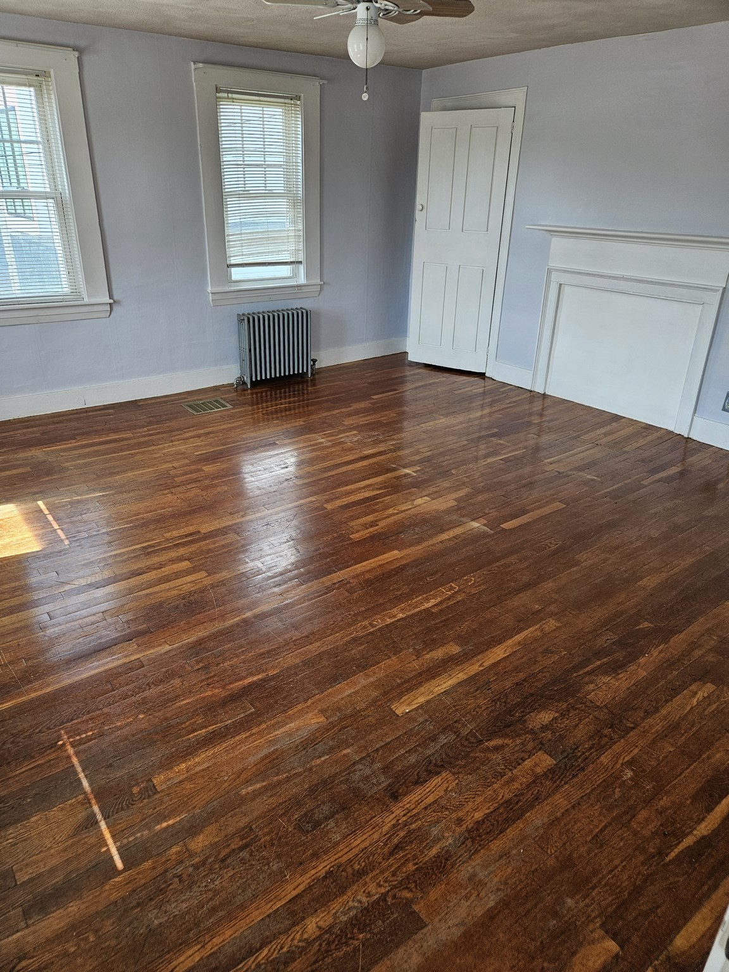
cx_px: 364
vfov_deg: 73.9
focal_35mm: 23
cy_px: 486
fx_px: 646
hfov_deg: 58.9
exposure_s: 1/180
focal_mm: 5.4
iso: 64
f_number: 1.8
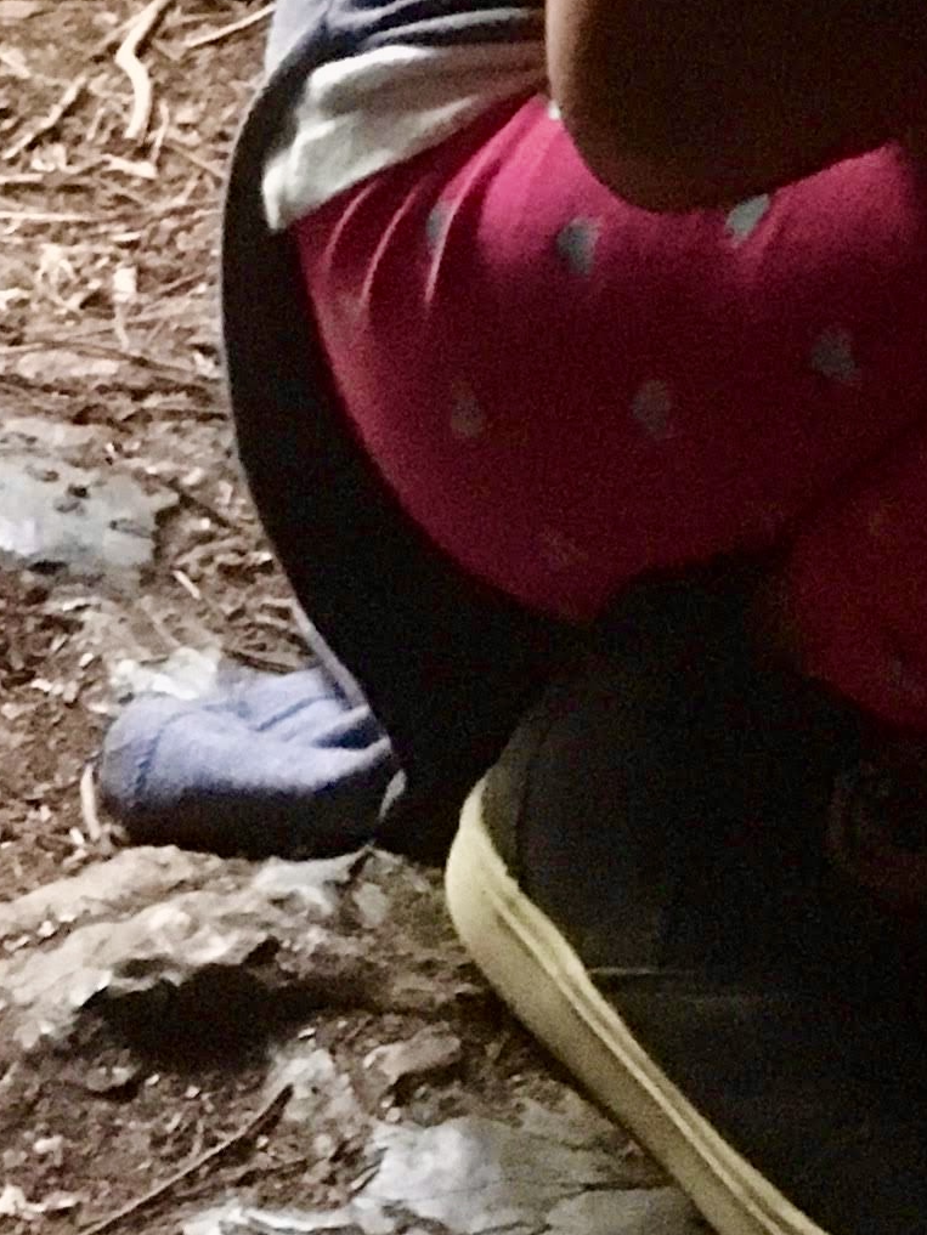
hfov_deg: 12.5
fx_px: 4105
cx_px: 1161
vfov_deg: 16.2
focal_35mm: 115
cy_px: -397
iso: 1250
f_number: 2.2
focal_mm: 4.15
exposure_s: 1/15
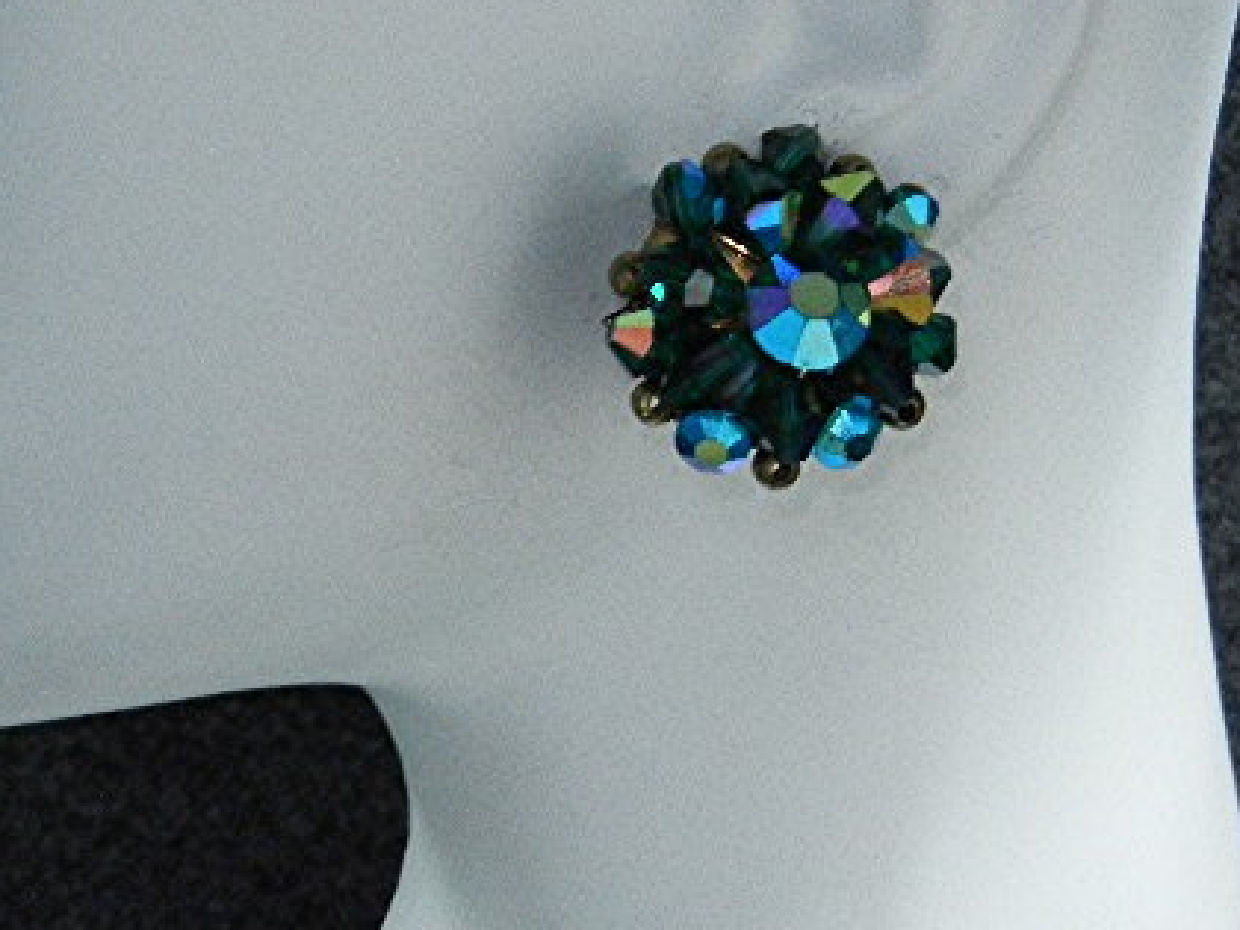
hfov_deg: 21.7
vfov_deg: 16.3
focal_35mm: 90
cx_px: 469
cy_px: 245
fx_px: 3224
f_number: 8
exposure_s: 1/30
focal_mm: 10.6
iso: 793
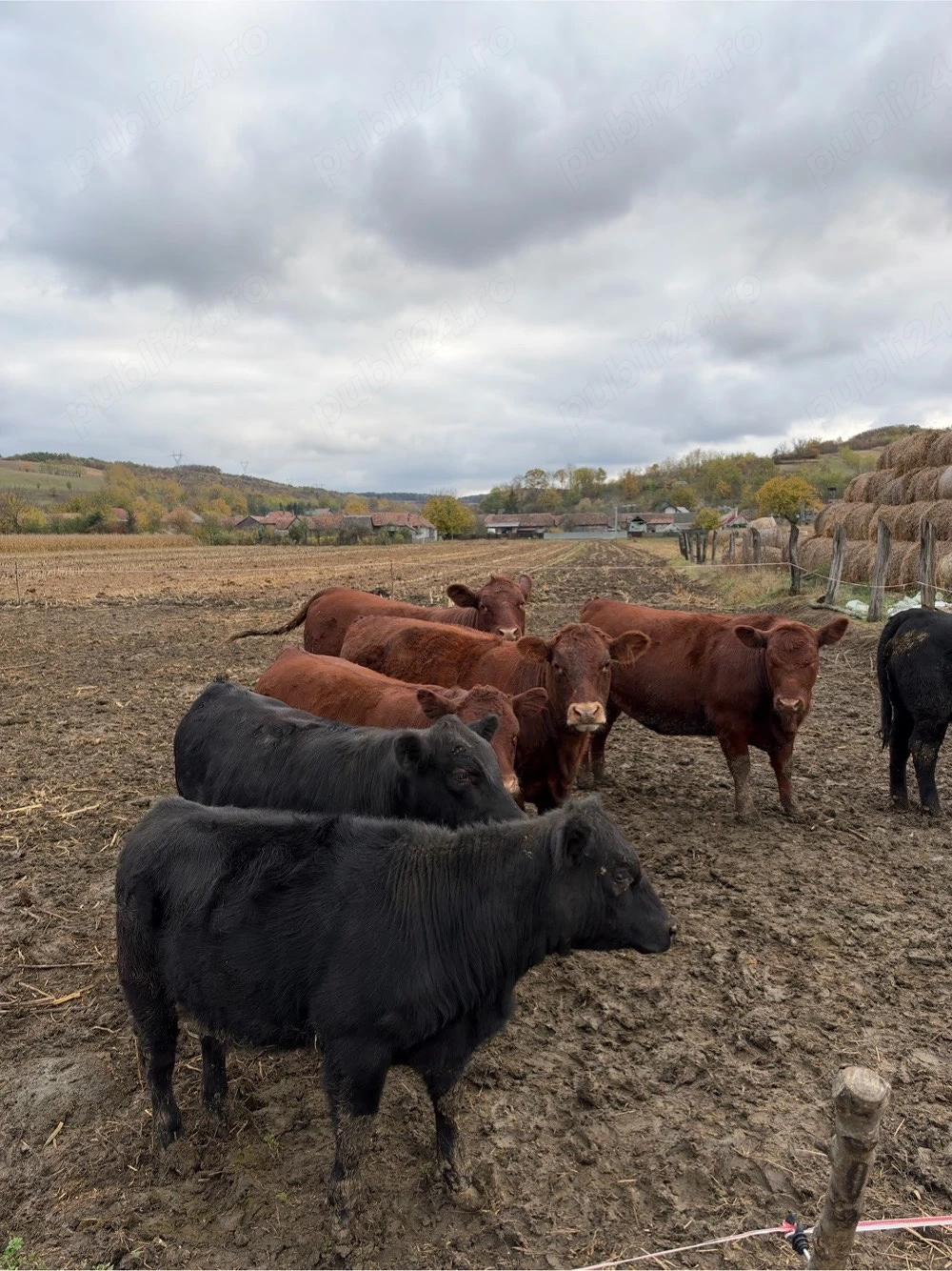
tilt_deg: -5.2
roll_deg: +1.1
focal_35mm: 24
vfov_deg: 71.6
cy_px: 636
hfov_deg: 56.8
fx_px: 880
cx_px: 476
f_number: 1.8
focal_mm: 6.93
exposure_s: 1/962
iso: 64
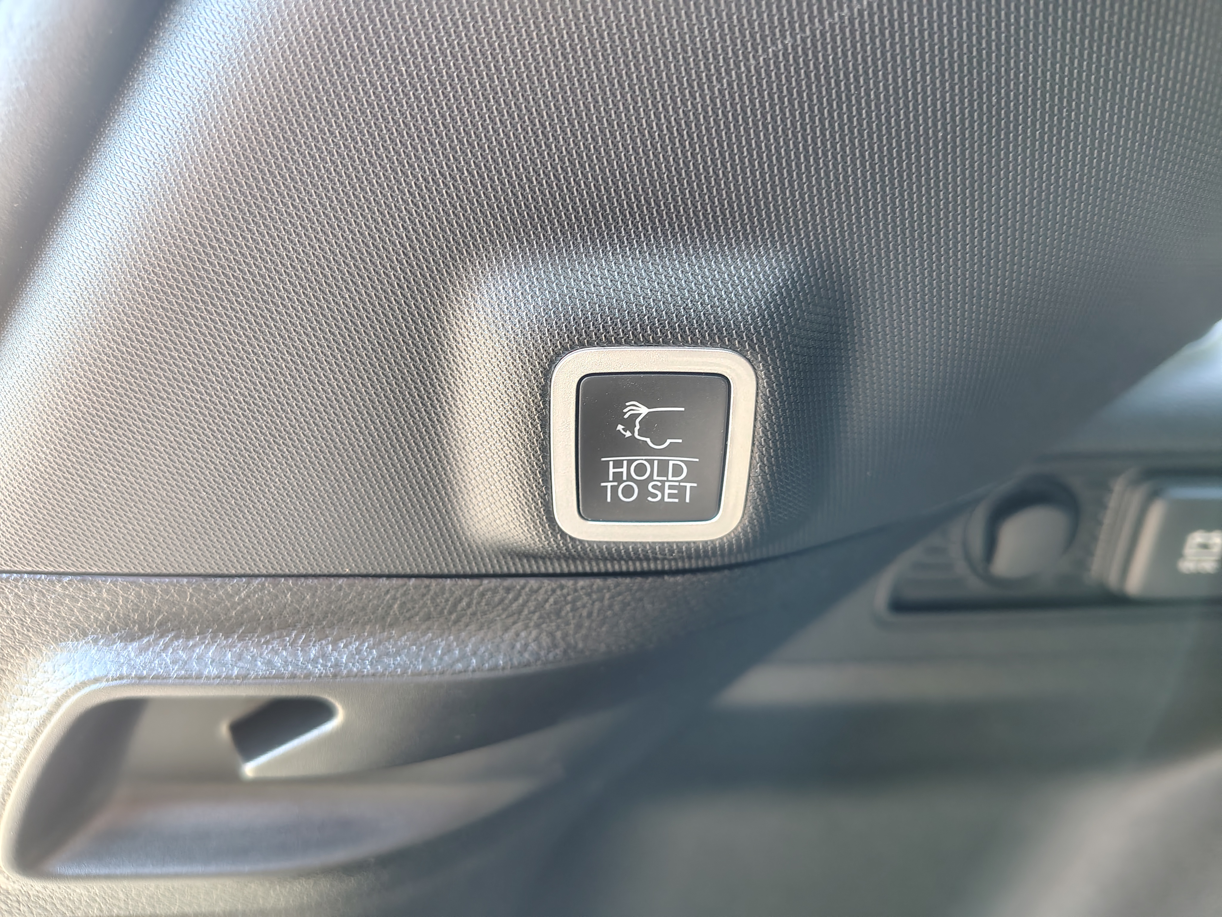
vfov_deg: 56.8
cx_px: 611
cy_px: 458
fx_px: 847
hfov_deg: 71.6
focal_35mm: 24
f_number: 1.8
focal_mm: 5.56
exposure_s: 1/57.2
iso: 800
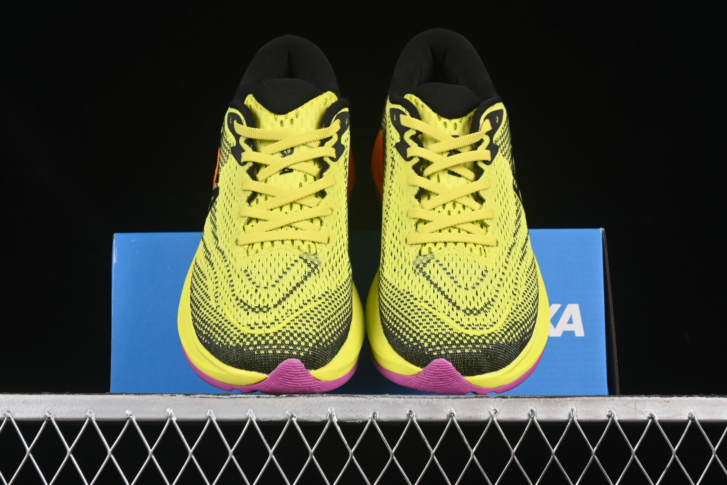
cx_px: 364
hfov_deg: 27.0
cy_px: 242
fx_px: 1515
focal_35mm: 75
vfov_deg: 18.2
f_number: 6.3
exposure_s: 1/80
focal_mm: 50
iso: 160
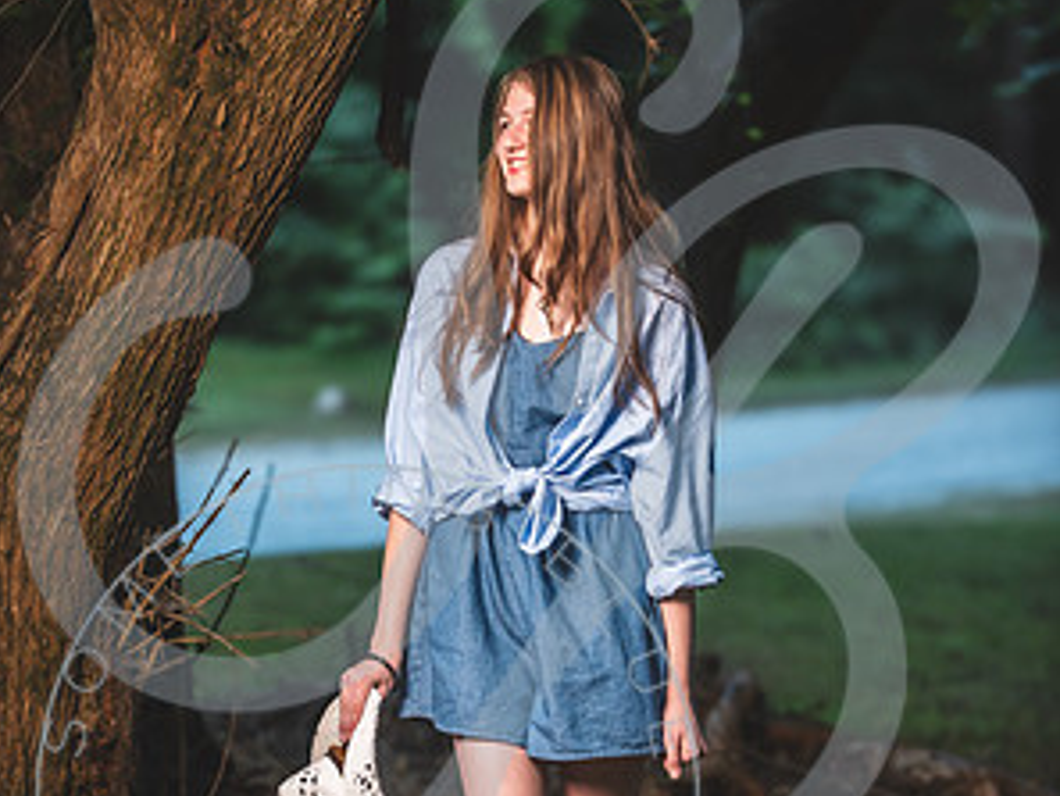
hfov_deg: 12.9
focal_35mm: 153
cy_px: 525
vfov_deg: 9.7
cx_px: 528
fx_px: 4687
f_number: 2.8
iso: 500
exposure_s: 1/400
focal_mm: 105
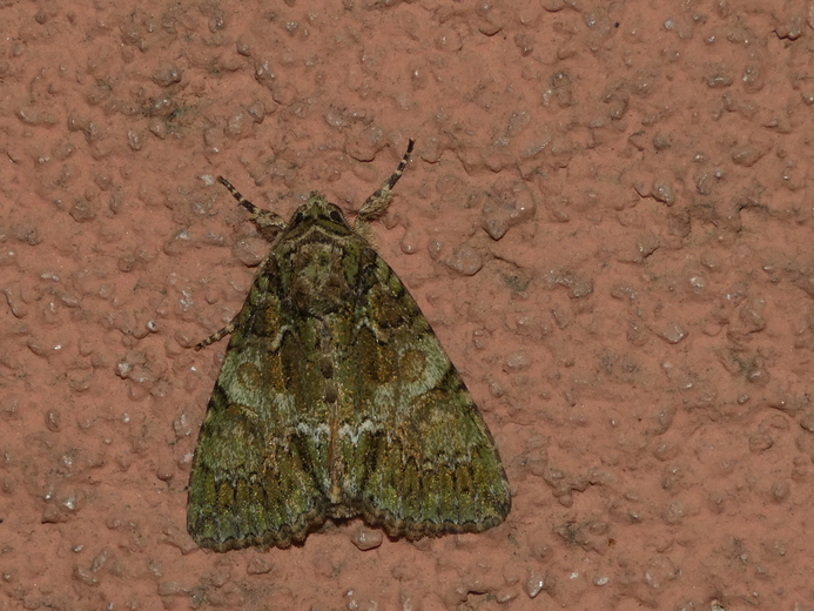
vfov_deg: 8.2
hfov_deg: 10.9
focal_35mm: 181
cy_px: 361
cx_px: 356
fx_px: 4257
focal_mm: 26.3
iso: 80
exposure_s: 1/60
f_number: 5.4
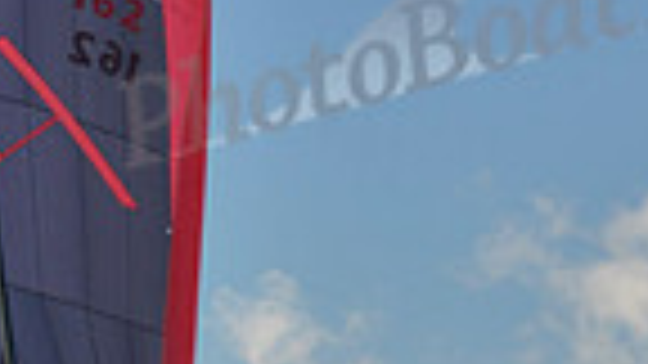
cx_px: -115
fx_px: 5086
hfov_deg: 7.2
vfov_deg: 4.1
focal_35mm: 296
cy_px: -117
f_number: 2.8
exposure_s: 1/2000
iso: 400
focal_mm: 70
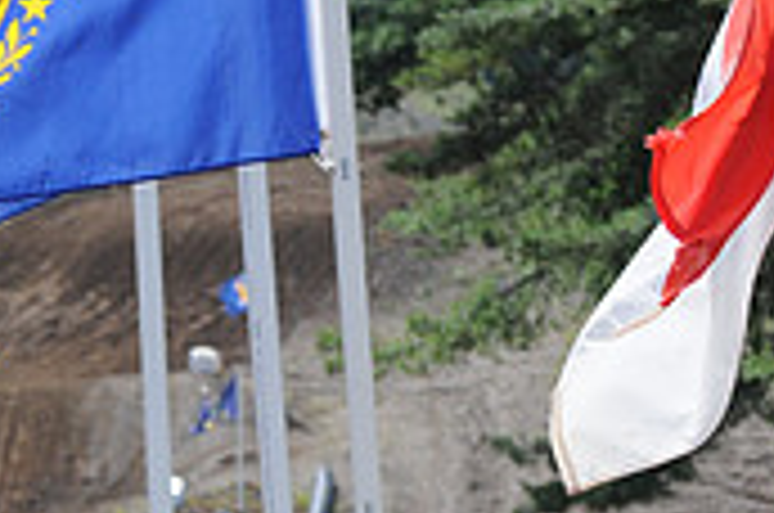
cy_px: 844
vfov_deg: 3.3
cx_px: -90
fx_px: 8906
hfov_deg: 5.0
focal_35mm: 415
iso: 400
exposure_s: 1/1000
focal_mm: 82
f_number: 7.1
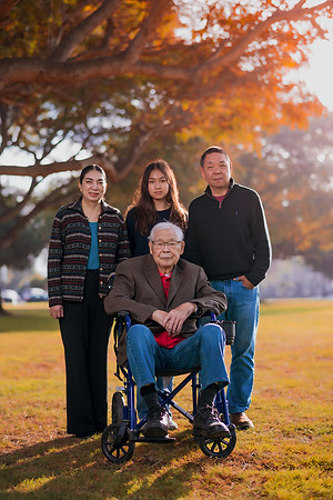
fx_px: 805
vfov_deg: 34.5
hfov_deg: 23.4
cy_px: 250
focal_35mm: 58
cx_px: 166
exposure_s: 1/2000
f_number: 2.2
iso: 125
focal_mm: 58
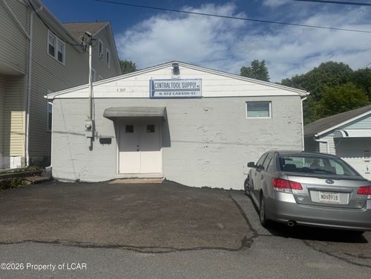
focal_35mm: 24
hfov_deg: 71.6
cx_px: 186
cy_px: 140
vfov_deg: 56.8
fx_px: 257
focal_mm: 6.76
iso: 80
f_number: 1.78
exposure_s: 1/11905
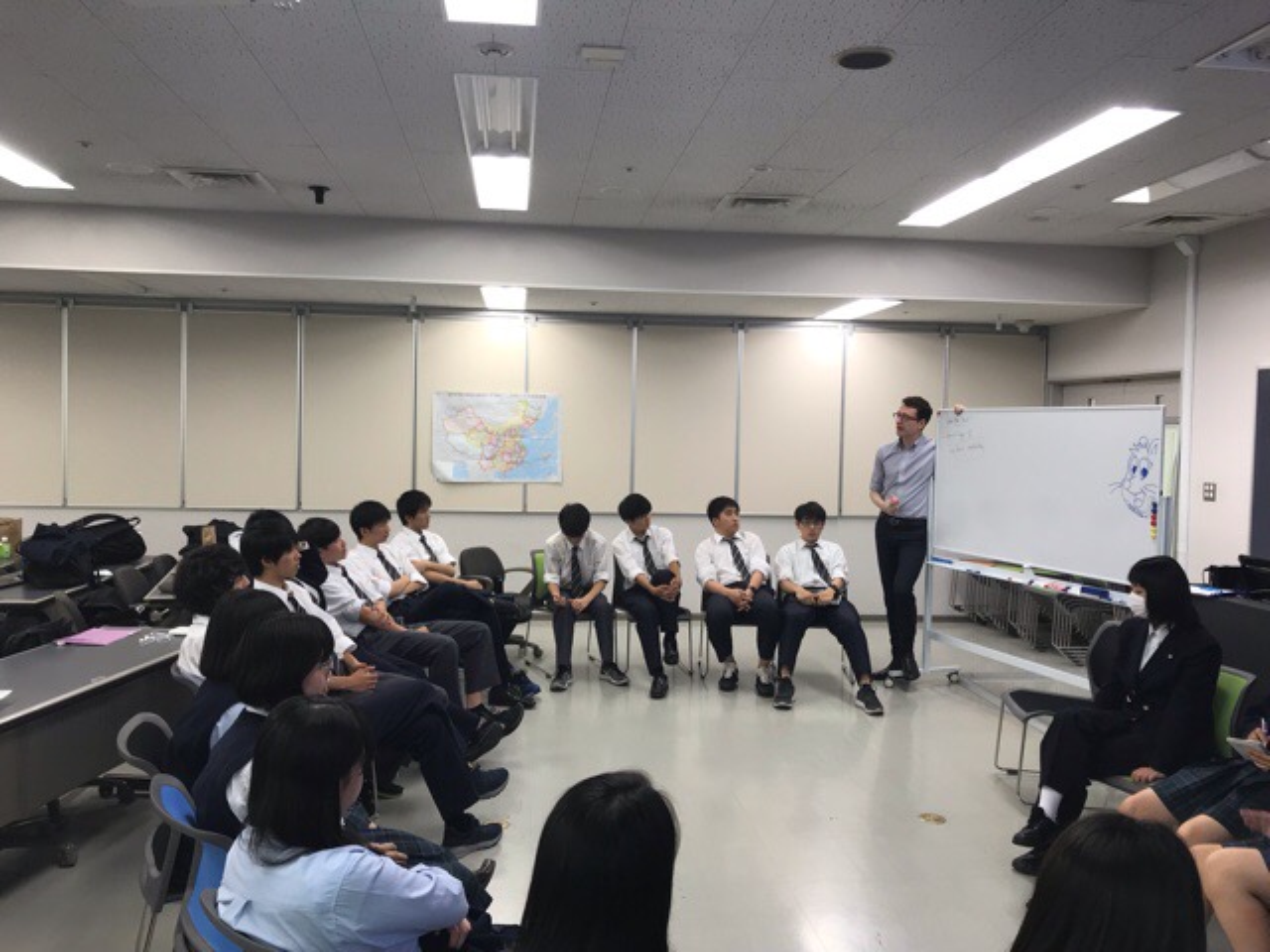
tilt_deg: -1.8
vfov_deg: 49.7
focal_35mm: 28
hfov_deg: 63.4
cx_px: 635
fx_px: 1027
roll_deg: -0.6
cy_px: 476
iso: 25
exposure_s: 1/45
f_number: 1.8
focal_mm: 3.99
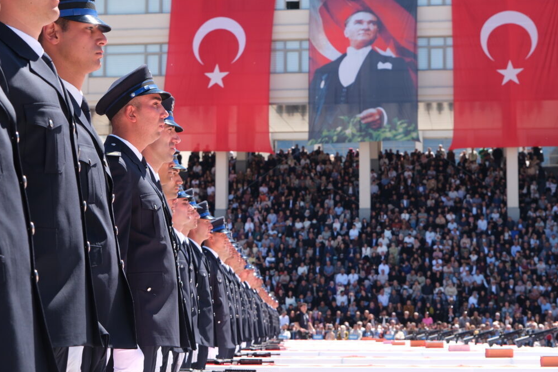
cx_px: 251
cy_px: 153
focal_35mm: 93
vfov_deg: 14.7
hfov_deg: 21.9
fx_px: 1441
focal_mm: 48.5
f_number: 5.6
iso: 200
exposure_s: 1/300
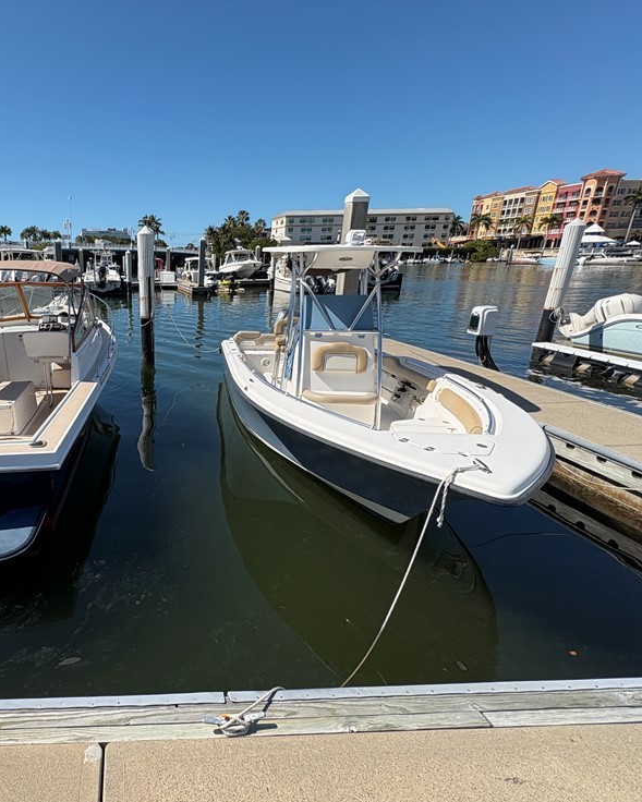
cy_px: 400
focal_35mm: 19
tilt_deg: -17.9
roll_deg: +1.6
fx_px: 451
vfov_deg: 83.3
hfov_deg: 65.1
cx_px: 137
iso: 50
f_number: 2.2
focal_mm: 2.22
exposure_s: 1/2273
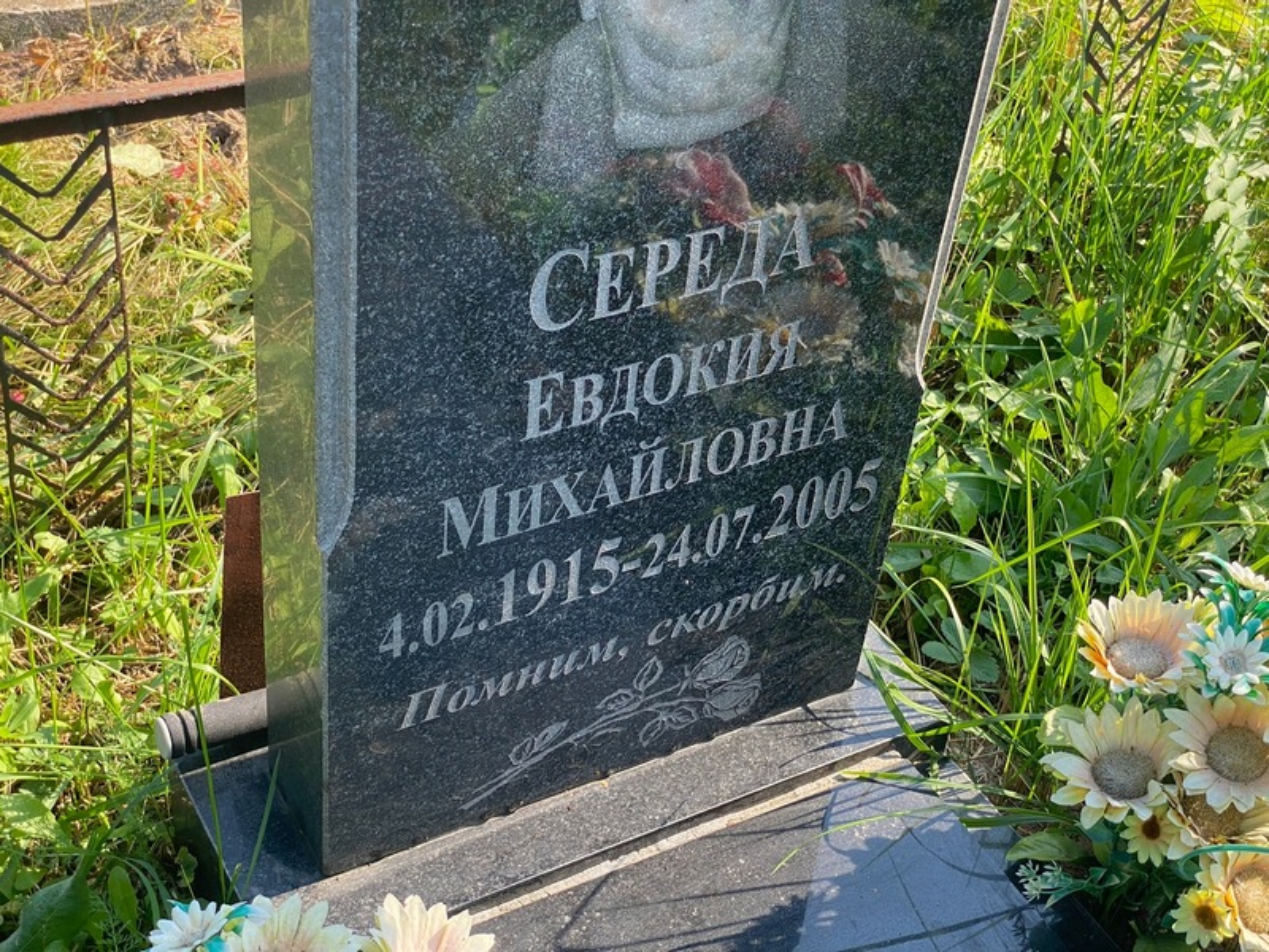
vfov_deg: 28.0
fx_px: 1906
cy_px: 476
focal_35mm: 52
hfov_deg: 36.8
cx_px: 634
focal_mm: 6
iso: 20
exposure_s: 1/269
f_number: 2
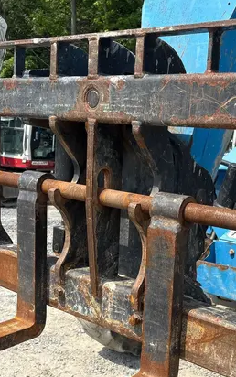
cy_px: 227
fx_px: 504
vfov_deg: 40.8
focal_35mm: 49
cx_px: 152
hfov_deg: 26.3
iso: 50
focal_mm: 5.96
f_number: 1.6
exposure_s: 1/2364
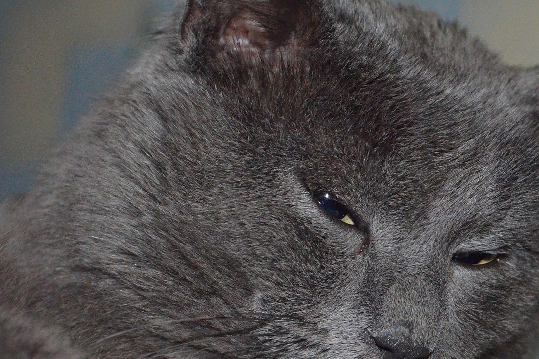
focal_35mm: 122
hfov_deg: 16.8
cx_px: 394
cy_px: 257
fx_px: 1822
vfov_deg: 11.2
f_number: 8
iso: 3600
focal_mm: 55
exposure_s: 1/80
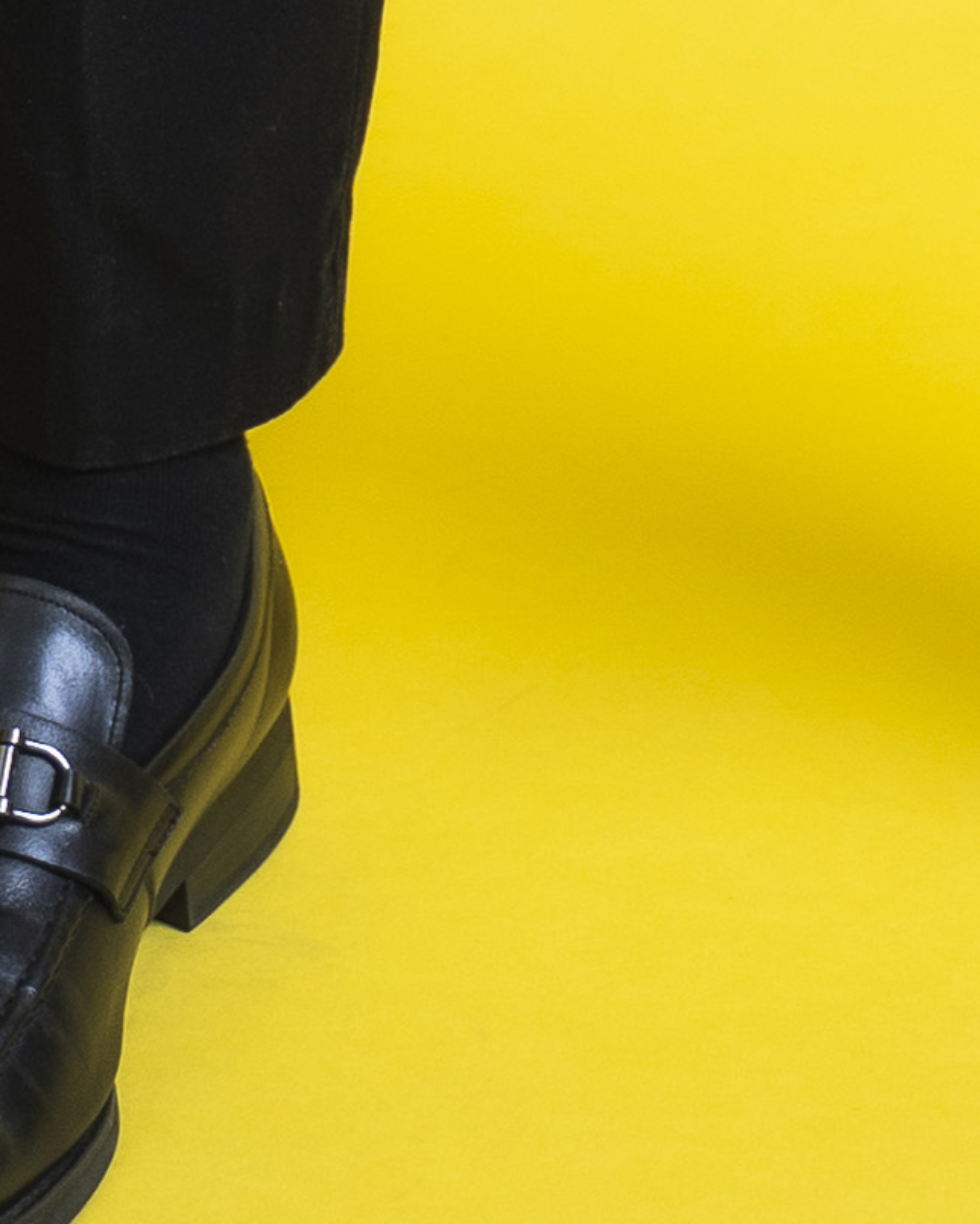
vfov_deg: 6.2
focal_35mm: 271
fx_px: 9823
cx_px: 741
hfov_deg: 5.7
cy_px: -3134
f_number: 3.5
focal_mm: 34
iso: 200
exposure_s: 1/160
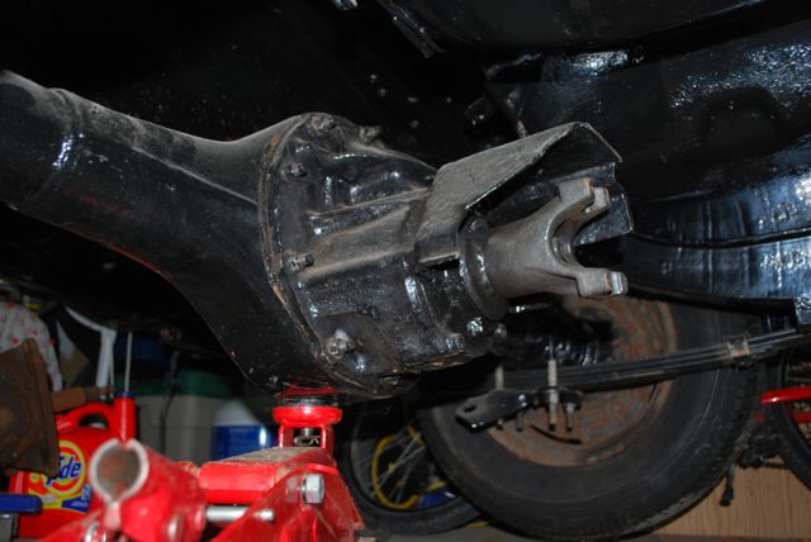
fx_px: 744
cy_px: 271
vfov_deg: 40.0
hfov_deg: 57.2
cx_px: 406
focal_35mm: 33
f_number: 4
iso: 200
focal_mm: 22
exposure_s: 1/60
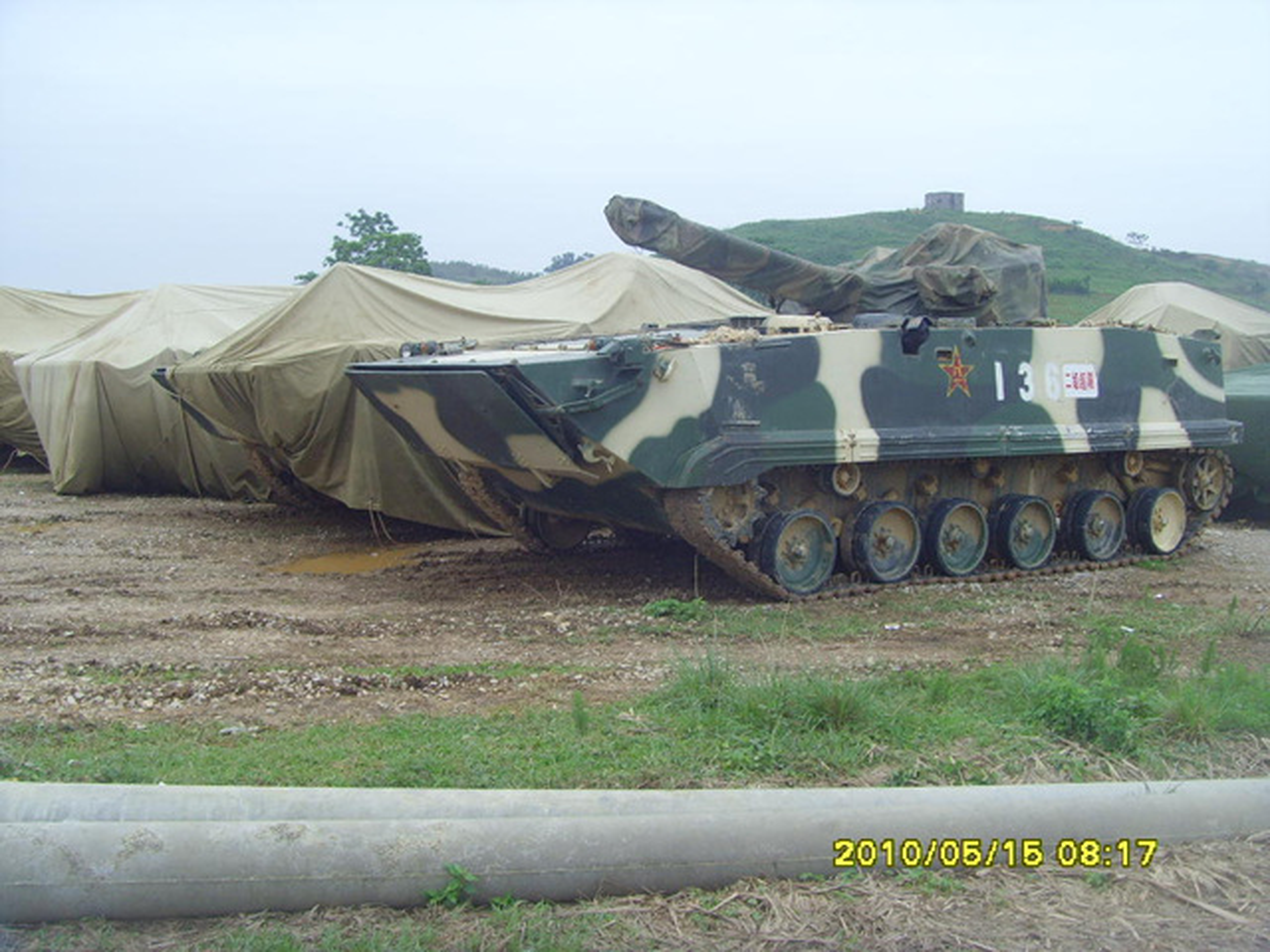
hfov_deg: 47.9
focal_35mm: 39
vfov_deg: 36.8
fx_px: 1431
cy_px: 476
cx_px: 635
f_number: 3.5
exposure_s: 1/180
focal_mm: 6.6
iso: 80
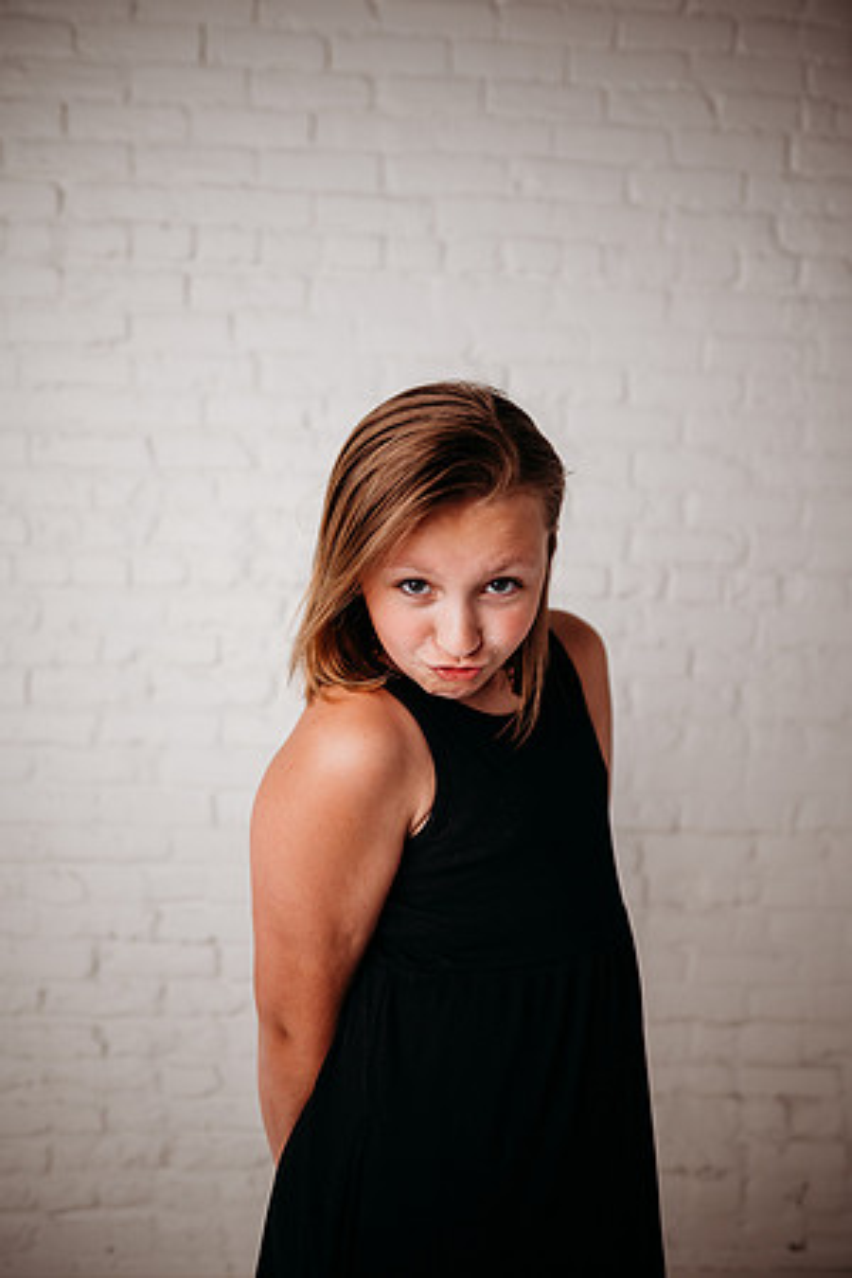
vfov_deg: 73.7
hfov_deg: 53.1
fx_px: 852
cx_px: 426
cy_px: 639
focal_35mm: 24
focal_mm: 24
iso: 100
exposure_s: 1/200
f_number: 2
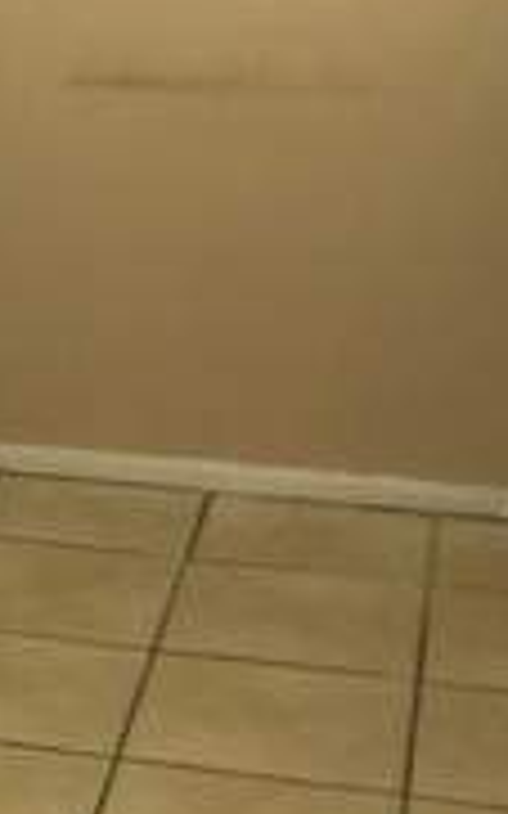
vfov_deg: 19.8
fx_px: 2328
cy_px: 517
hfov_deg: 11.5
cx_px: -409
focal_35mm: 105
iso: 50
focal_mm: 4
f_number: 1.8
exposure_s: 1/15
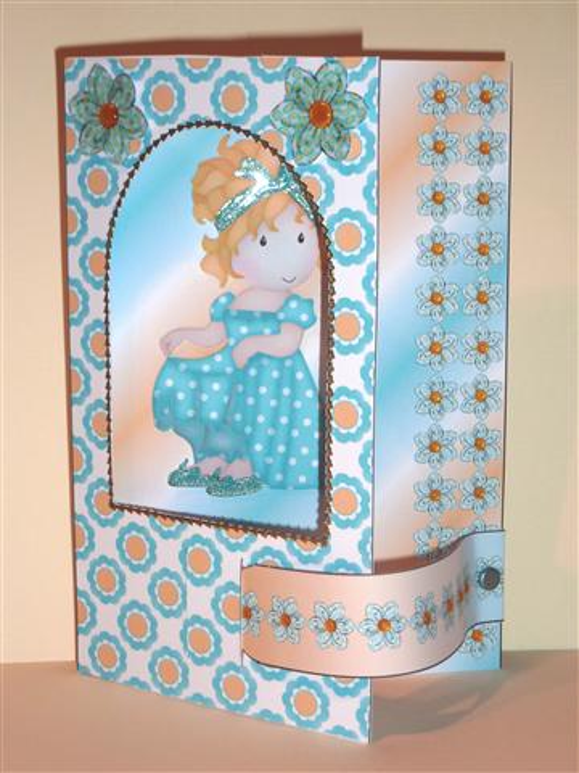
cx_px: 290
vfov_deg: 27.0
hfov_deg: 20.4
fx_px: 1606
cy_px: 386
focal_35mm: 72
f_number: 4.1
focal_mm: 11.9
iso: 100
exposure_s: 1/30
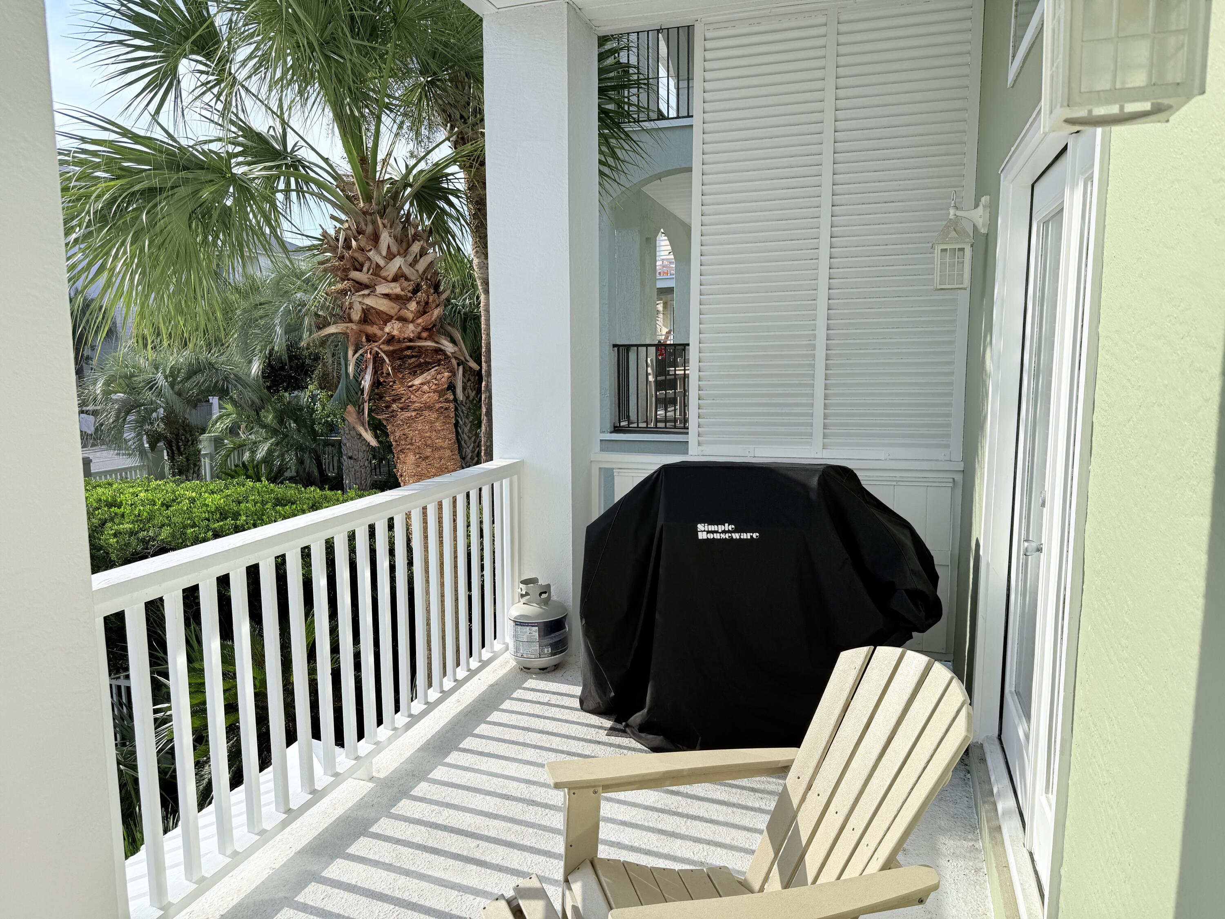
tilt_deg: -7.2
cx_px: 612
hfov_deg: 71.6
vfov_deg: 56.8
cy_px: 460
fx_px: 849
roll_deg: +1.9
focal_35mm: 24
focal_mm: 6.76
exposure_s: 1/4975
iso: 80
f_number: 1.78
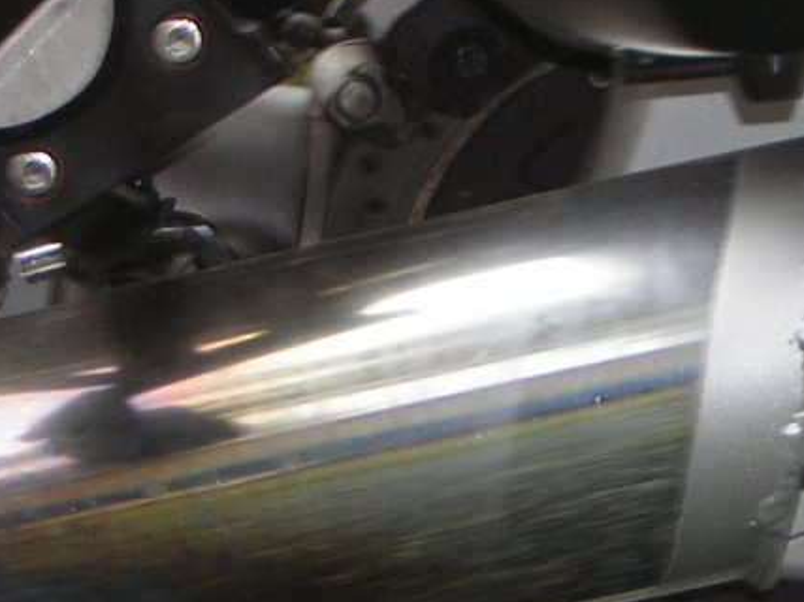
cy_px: 468
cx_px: 714
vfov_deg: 5.7
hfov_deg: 7.6
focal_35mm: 259
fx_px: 6014
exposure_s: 1/30
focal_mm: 14.1
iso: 50
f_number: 4.7
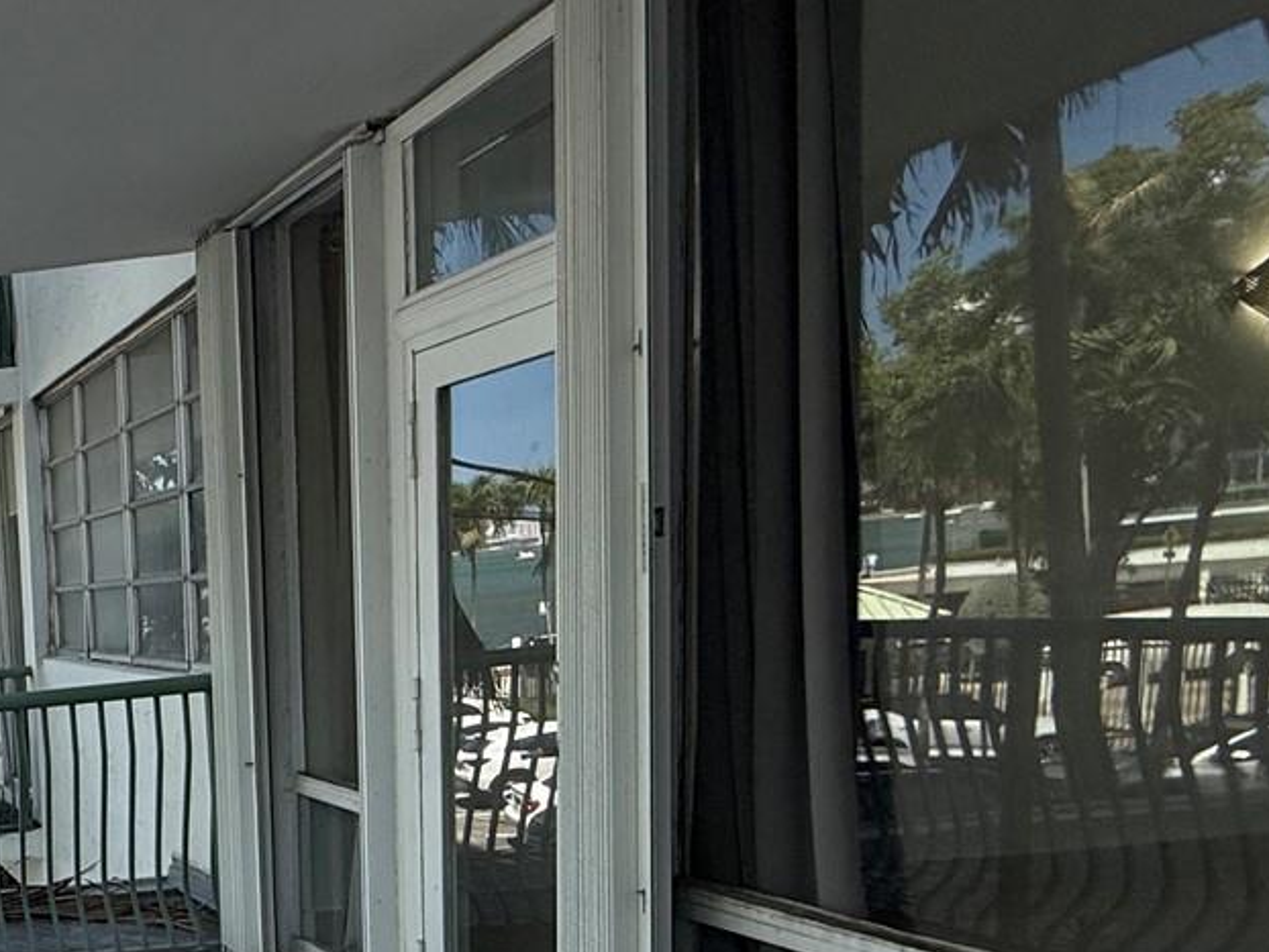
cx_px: -337
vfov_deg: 37.9
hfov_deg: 36.3
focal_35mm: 36
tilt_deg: -6.6
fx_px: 1320
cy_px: 795
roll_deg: +5.1
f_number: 2.2
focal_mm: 2.22
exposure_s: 1/914
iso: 50
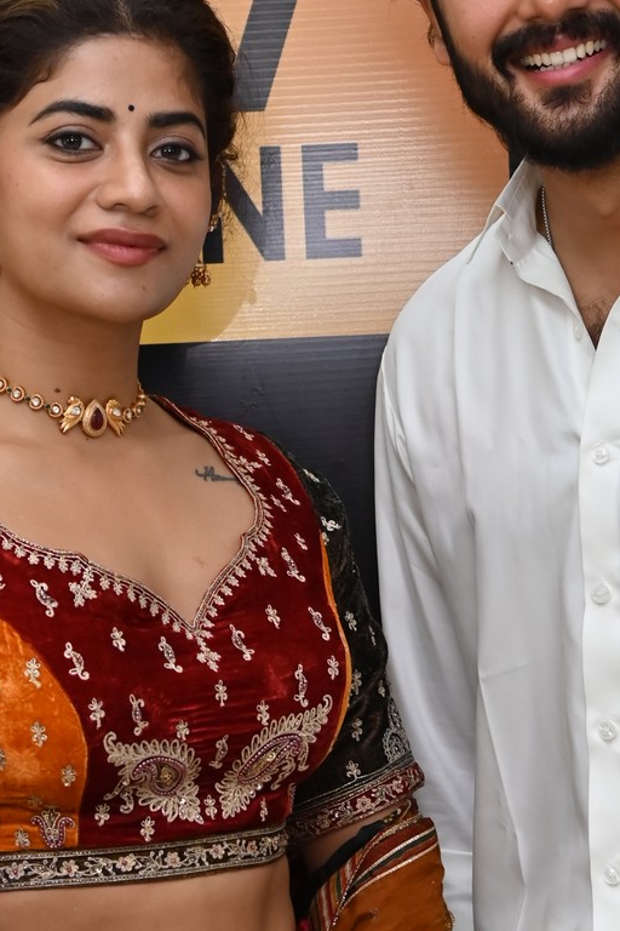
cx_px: 394
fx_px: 2945
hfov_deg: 12.0
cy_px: 560
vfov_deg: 17.9
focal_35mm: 114
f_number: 4
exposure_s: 1/200
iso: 800
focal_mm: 38
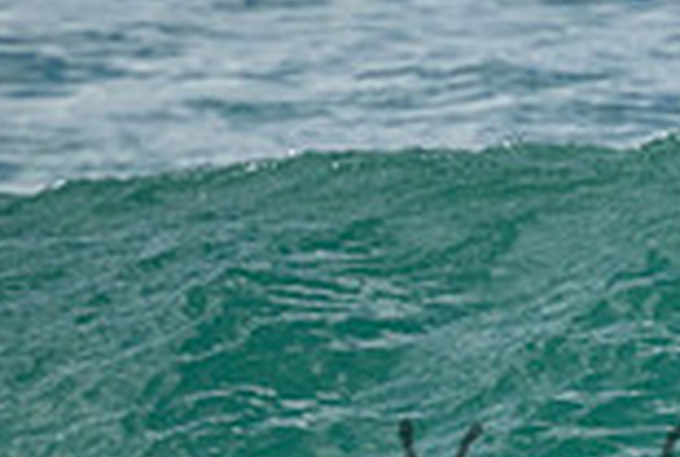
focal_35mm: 2989
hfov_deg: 0.7
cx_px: 851
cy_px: 450
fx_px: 56567
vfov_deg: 0.5
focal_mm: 800
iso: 3600
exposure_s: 1/1000
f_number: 11
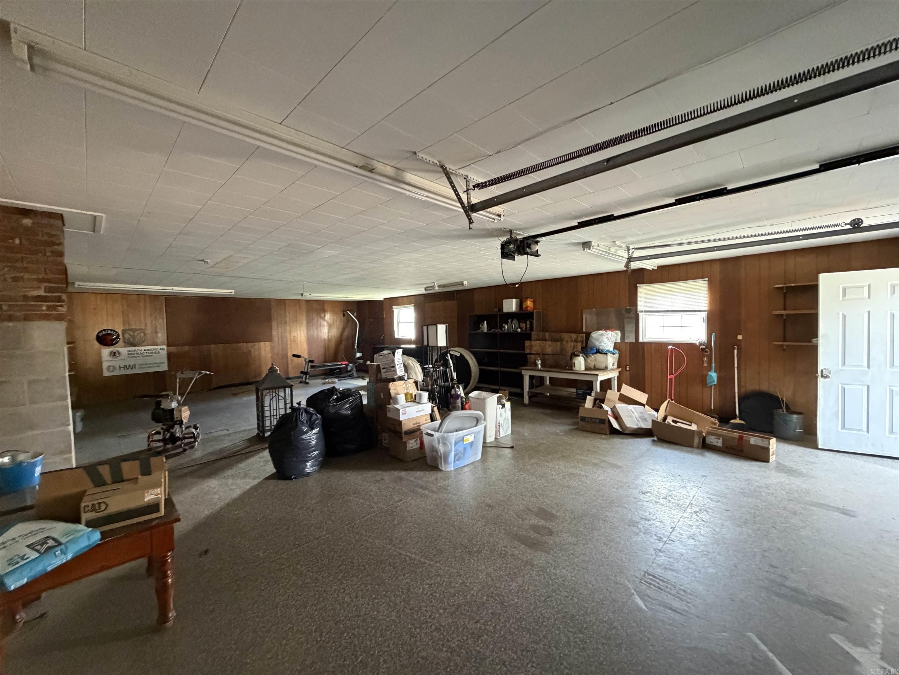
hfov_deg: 102.1
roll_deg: +1.4
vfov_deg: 85.7
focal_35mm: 14
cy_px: 338
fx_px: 364
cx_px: 450
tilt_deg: -3.5
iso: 800
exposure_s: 1/60
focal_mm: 2.22
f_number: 2.2
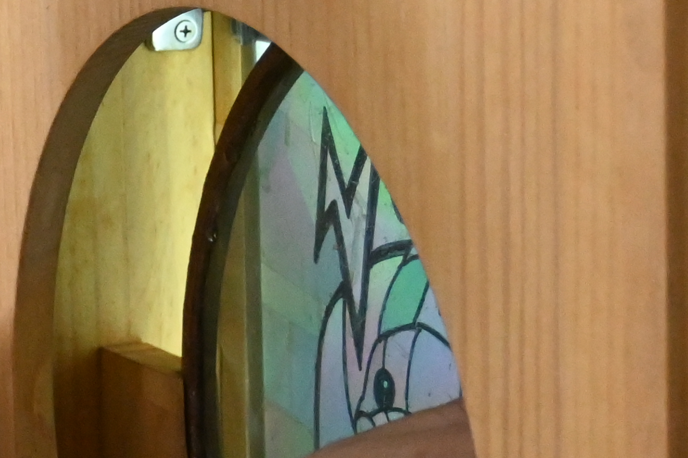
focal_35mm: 148
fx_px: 2830
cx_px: -533
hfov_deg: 12.7
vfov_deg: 9.2
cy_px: 69
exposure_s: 1/125
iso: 3200
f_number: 4.2
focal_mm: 23
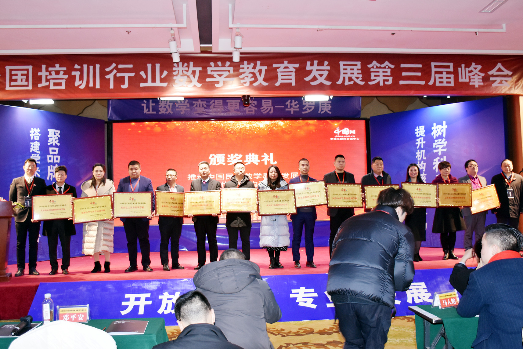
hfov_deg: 54.4
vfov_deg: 37.9
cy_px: 180
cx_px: 262
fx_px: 508
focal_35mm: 35
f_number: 3.5
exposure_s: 1/60
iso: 900
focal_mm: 20
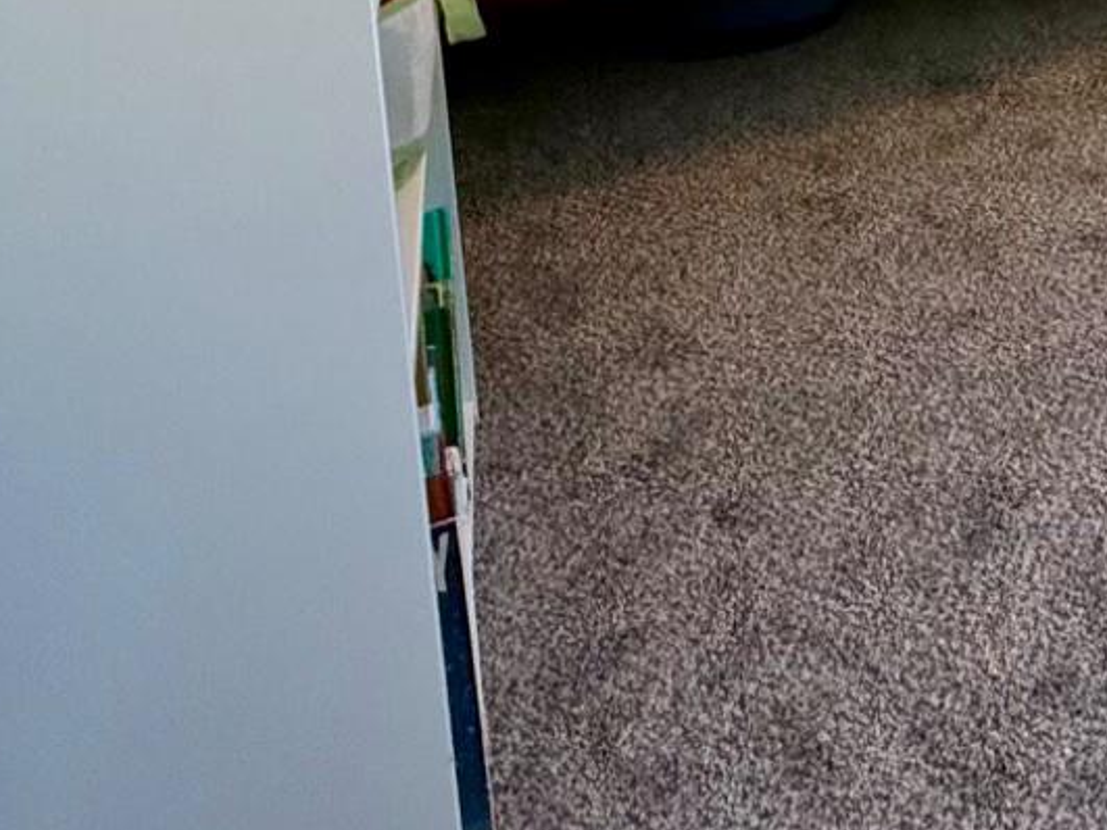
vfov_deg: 20.6
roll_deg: -1.1
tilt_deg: -6.1
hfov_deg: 27.7
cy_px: -588
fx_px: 1726
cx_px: 1534
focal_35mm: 54
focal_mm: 2.22
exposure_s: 1/120
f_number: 2.2
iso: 400
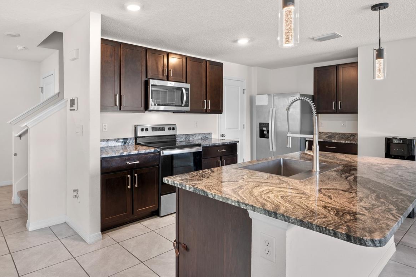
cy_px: 124
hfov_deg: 77.5
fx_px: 254
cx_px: 163
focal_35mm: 22
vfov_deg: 57.1
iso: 200
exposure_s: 2
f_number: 8
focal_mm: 16
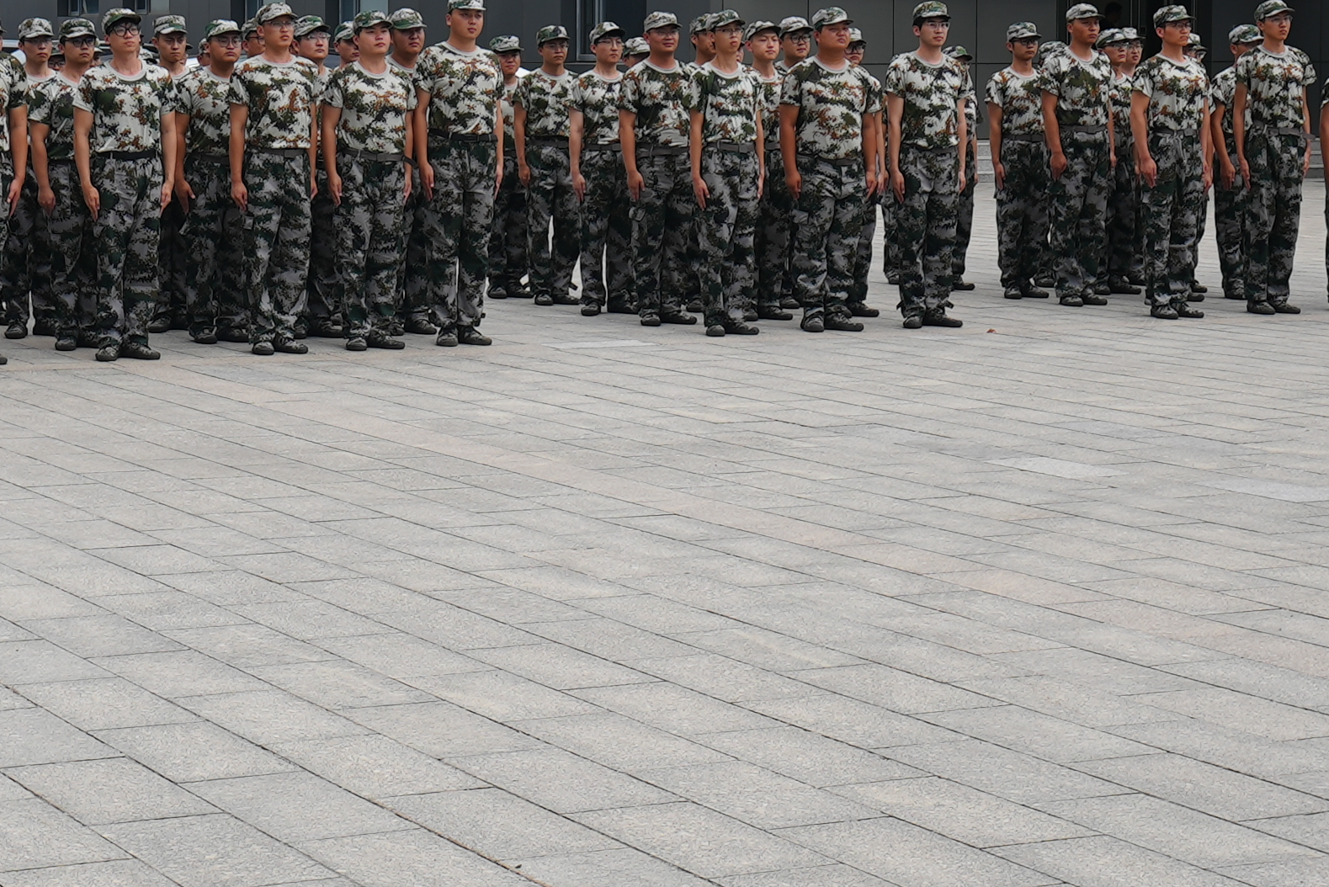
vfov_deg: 14.5
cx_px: 439
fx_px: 3471
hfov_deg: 21.6
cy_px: 204
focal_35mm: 94
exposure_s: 1/250
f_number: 5
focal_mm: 35
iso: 80
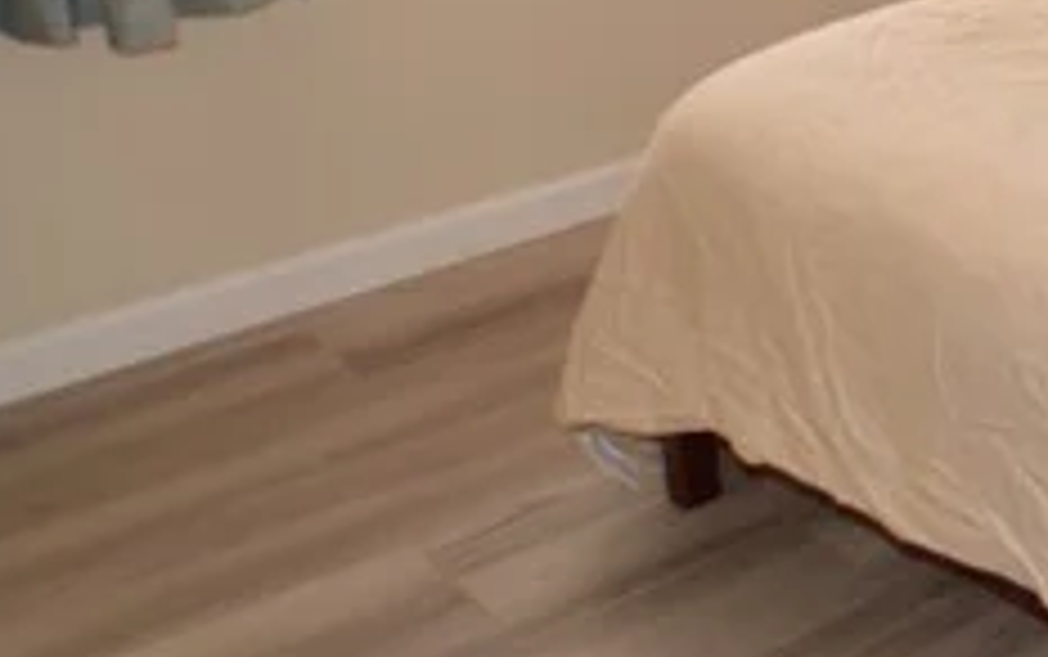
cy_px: -140
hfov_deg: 19.1
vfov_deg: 18.4
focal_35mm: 67
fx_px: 1915
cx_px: 2078
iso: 400
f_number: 3.5
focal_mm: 10
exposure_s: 1/60
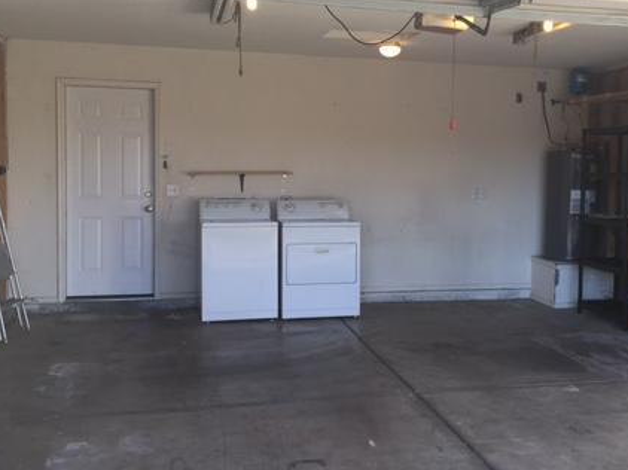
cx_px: 412
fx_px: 798
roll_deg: -1.8
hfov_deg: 42.5
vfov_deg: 32.8
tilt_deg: -3.2
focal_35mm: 44
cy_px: 208
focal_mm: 4.15
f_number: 2.2
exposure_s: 1/120
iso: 32
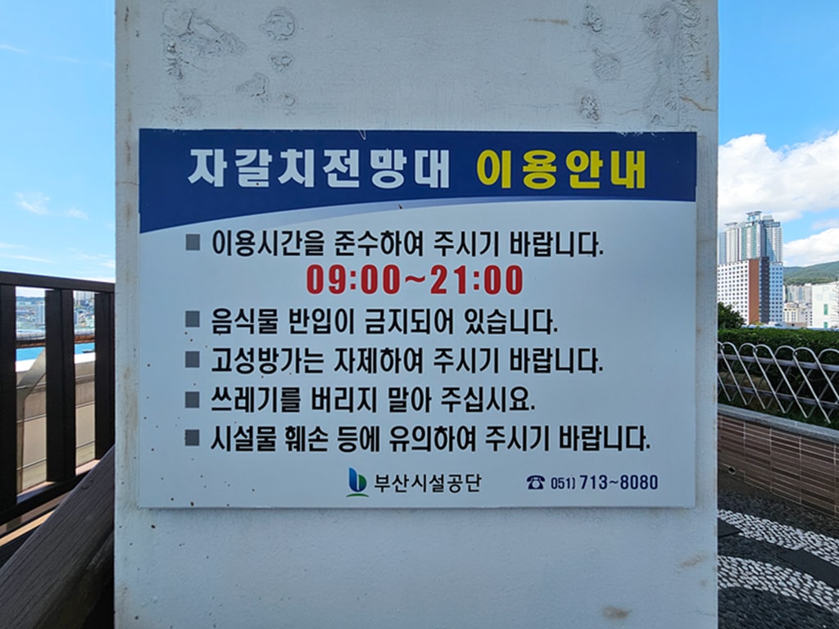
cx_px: 420
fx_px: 315
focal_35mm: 13
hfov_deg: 106.2
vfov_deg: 89.9
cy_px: 314
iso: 50
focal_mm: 2.2
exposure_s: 1/1081
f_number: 2.2
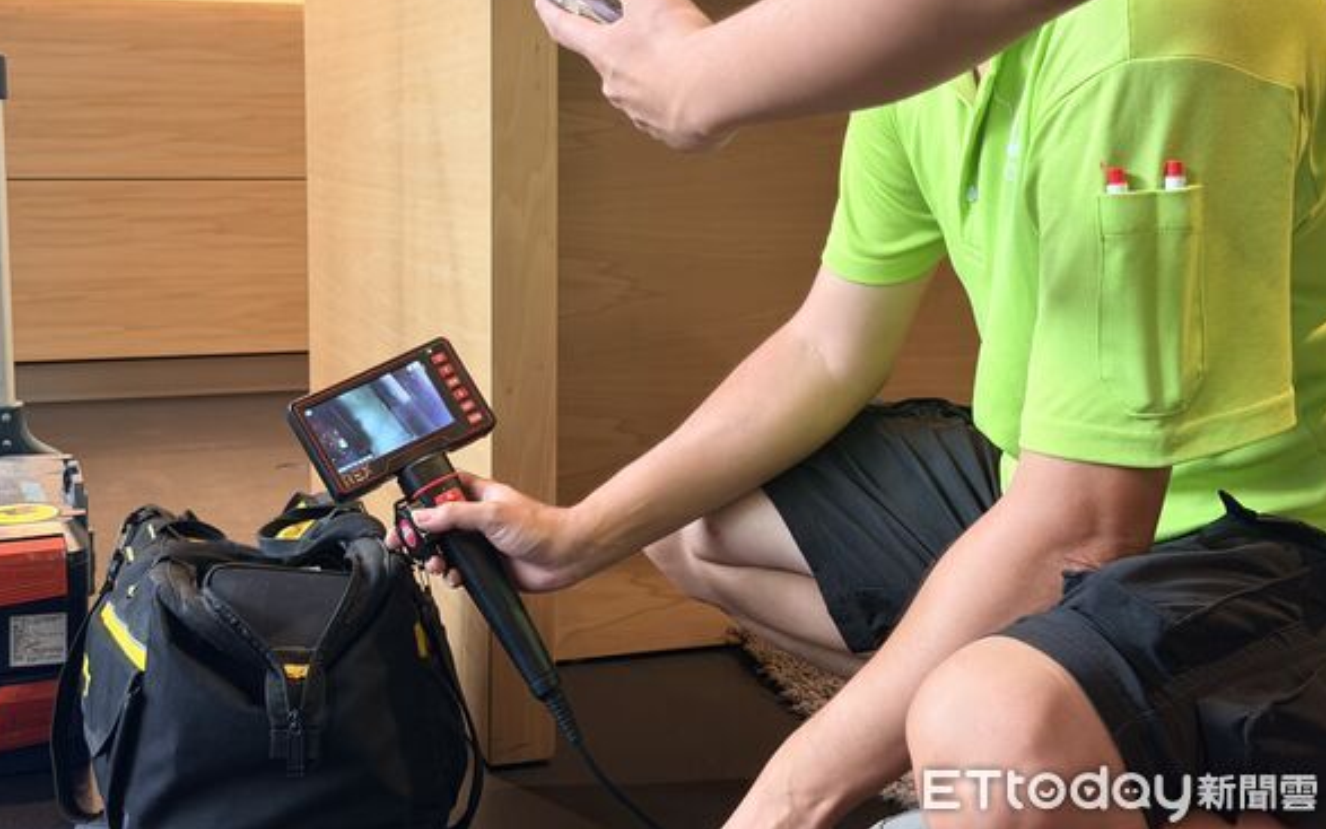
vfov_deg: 24.8
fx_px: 1879
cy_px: 328
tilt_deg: -6.2
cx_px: 657
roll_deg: -0.4
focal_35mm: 52
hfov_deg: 38.9
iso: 200
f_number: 1.78
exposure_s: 1/60
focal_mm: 6.76
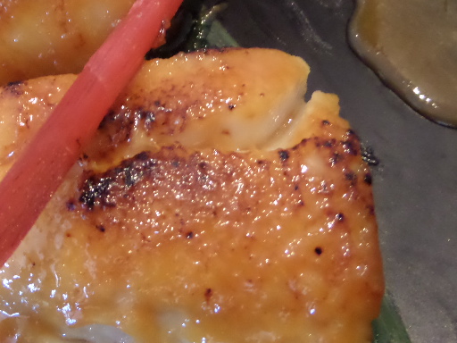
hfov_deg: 38.9
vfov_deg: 29.9
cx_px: 129
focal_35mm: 48
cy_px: 100
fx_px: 634
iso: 480
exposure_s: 1/20
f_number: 3.2
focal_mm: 4
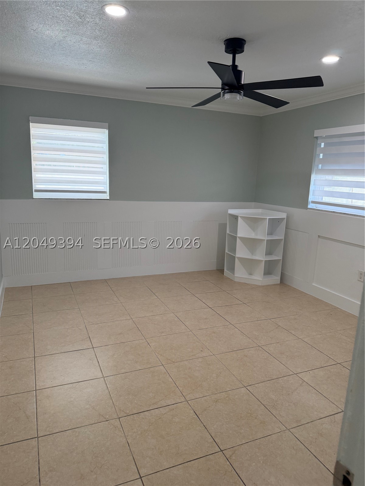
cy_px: 243
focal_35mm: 24
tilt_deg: -11.9
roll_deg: -2.5
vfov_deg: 71.6
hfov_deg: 56.8
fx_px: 337
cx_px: 182
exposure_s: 1/138
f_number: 1.78
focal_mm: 6.76
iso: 200
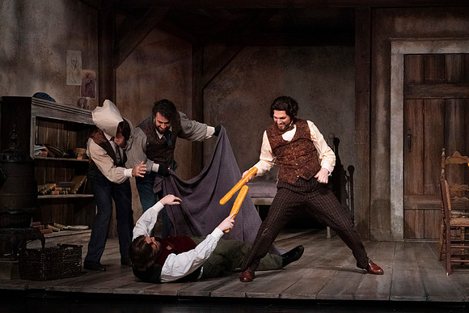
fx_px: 2254
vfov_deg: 7.9
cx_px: 234
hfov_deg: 11.9
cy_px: 156
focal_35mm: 173
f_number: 13
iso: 16000
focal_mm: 173
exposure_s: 1/400
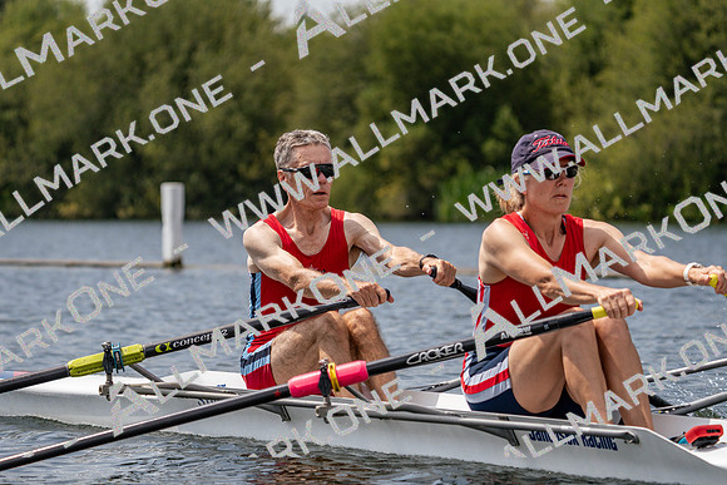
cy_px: 242
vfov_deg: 6.9
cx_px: 364
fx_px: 4040
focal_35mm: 200
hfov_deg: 10.3
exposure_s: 1/1600
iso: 200
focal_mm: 200
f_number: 5.6
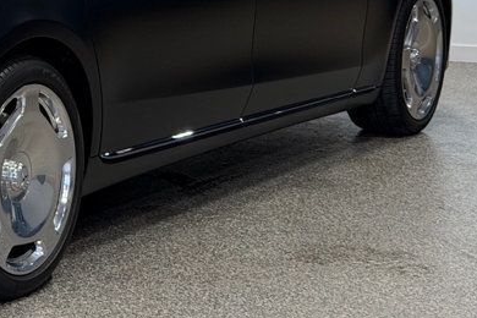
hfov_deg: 15.0
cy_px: -68
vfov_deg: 10.3
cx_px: -122
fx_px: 1736
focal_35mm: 131
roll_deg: -1.2
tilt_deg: -4.0
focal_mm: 6.76
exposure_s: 1/306
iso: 64
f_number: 1.78
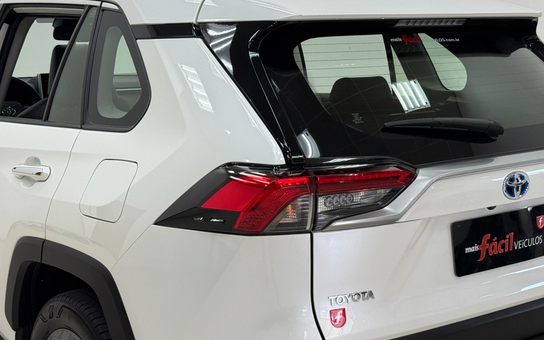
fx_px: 949
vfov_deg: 20.2
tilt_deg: -14.3
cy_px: 239
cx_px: 327
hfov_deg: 31.9
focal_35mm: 64
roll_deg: -0.8
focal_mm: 6.76
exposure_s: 1/180
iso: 125
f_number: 1.78
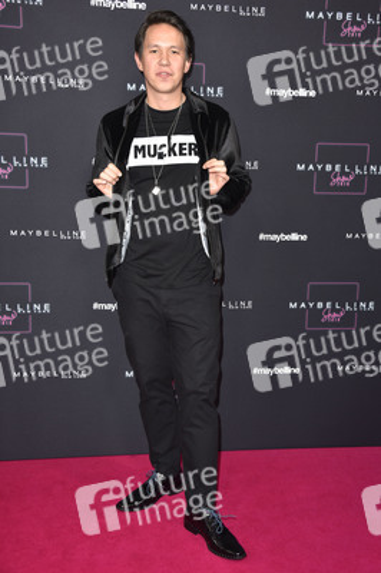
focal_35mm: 45
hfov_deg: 29.8
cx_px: 190
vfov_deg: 43.6
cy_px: 286
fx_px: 716
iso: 640
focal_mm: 45
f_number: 5.6
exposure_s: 1/160
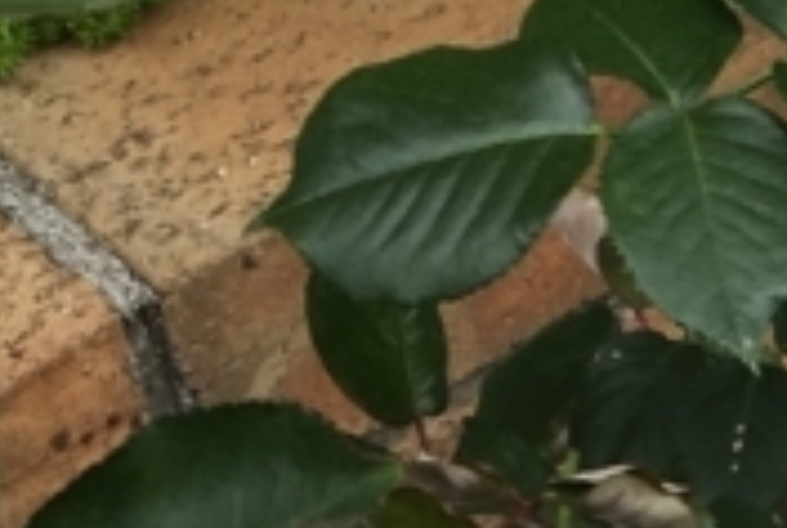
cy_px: 1356
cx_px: 823
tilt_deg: -55.2
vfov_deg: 7.3
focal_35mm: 175
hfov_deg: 11.6
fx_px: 3832
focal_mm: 4.15
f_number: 2.2
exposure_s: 1/718
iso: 25
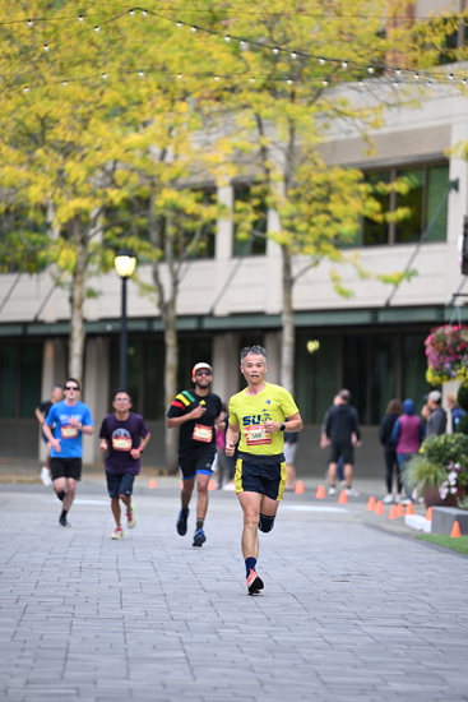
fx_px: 3897
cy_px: 351
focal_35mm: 200
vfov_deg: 10.3
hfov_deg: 6.9
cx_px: 234
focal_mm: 200
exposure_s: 1/1600
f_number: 2.8
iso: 1000
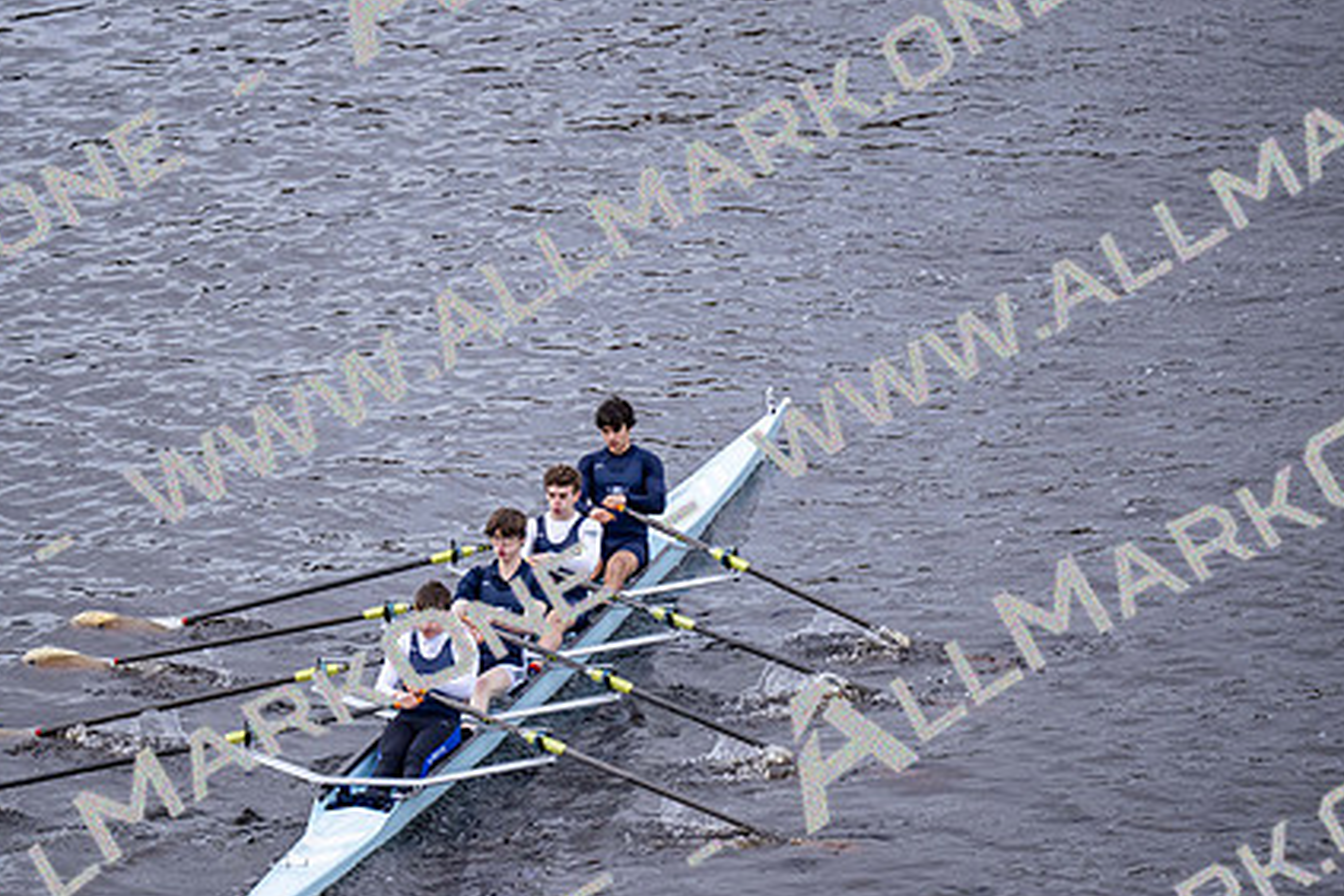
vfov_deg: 5.0
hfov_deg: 7.5
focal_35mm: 274
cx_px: 518
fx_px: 10229
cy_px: 532
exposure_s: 1/2000
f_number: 2.8
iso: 900
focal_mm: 200
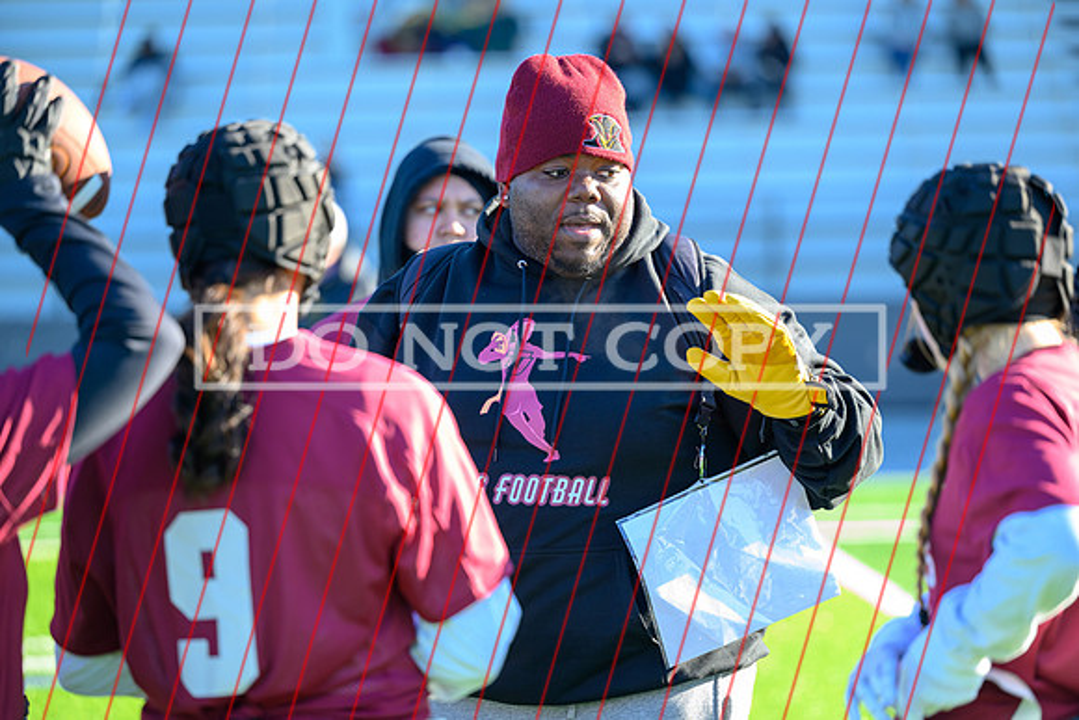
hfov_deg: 15.2
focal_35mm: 135
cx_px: 540
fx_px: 4047
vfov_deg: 10.2
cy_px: 360
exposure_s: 1/1250
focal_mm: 135
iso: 1000
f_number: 2.8
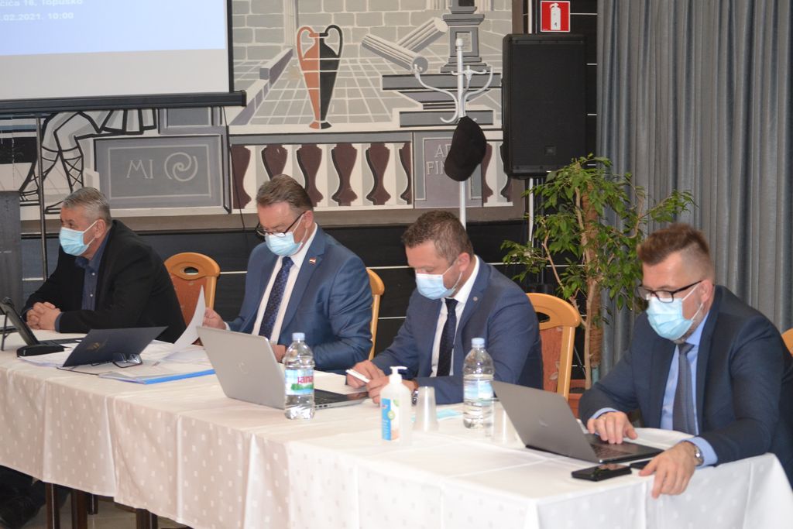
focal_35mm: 82
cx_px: 396
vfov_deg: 16.6
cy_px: 264
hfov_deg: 24.6
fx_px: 1817
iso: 1400
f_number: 4
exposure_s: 1/60
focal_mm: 55
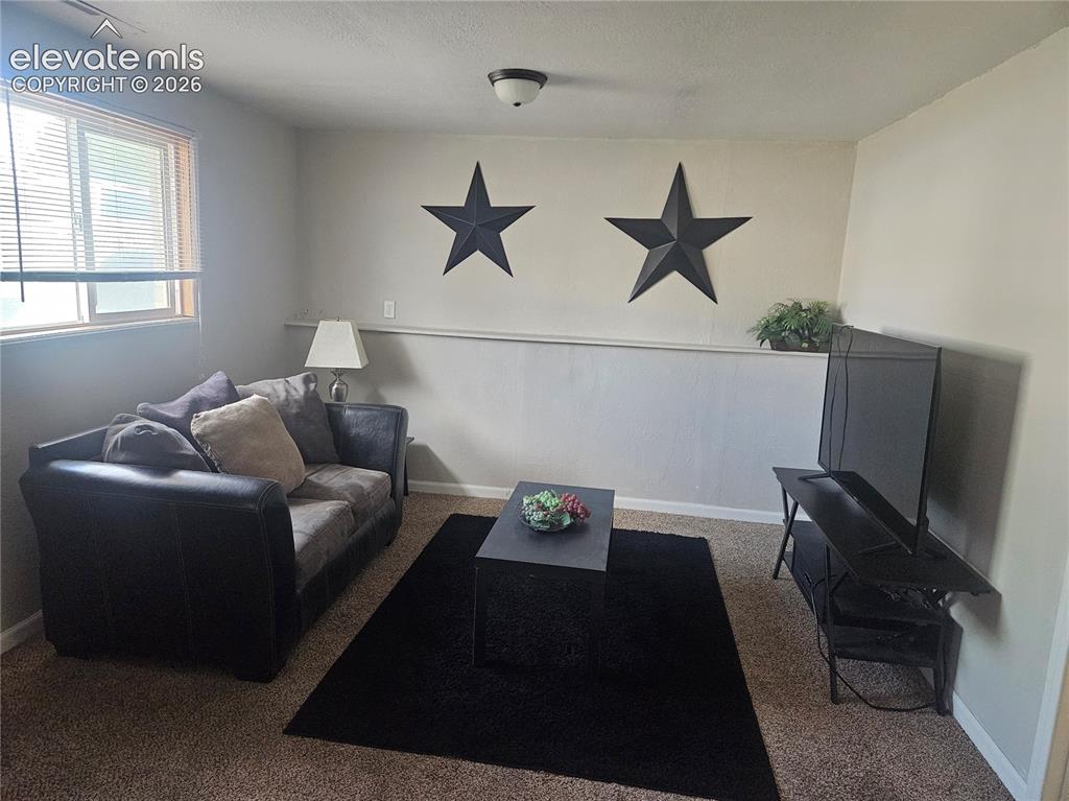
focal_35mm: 23
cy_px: 400
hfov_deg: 74.0
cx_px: 534
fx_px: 710
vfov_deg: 58.8
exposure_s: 1/120
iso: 640
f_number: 1.8
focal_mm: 5.4
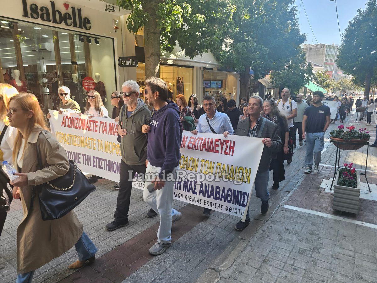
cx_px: 188
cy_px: 142
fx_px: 250
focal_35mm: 23
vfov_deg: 58.9
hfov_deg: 73.9
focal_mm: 6.3
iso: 40
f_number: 1.7
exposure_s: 1/190
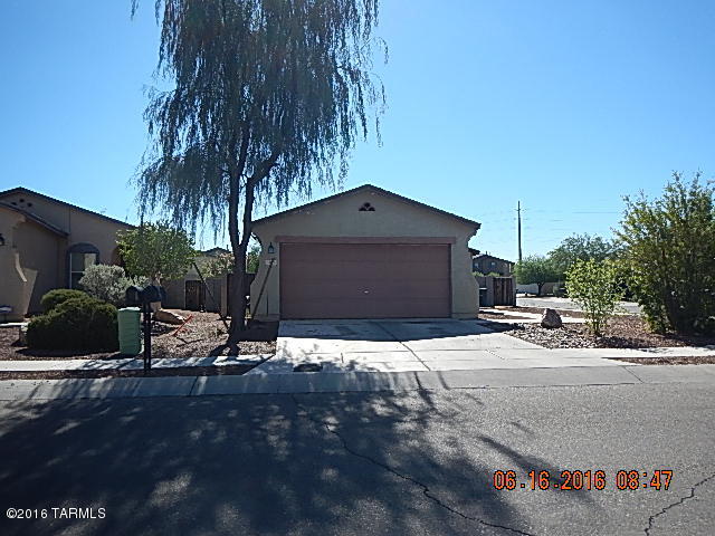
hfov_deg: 63.4
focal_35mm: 28
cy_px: 268
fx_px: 578
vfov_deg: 49.7
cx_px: 358
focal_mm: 5
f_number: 3.9
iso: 125
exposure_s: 1/1000
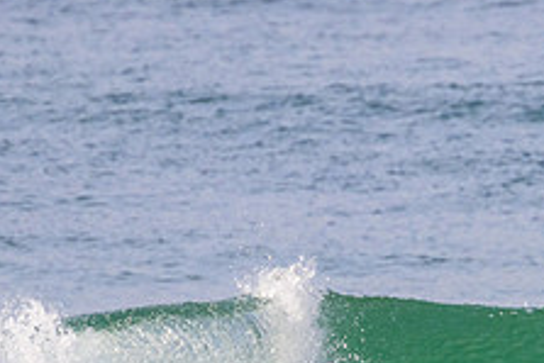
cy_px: 454
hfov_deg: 1.0
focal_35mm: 2080
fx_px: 31450
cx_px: 449
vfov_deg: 0.7
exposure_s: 1/2000
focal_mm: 800
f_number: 11
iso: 2200
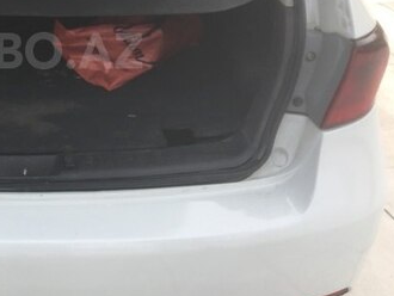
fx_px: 661
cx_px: 20
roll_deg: +0.3
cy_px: 51
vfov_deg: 24.8
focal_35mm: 58
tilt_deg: -23.8
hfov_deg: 31.3
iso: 25
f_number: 2.2
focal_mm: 4.15
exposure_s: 1/242
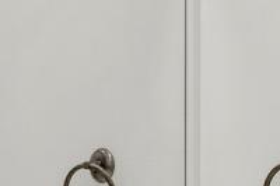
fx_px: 933
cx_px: 288
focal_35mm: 120
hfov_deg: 16.7
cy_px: 161
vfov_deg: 11.3
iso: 500
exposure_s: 1/100
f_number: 4
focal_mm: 16
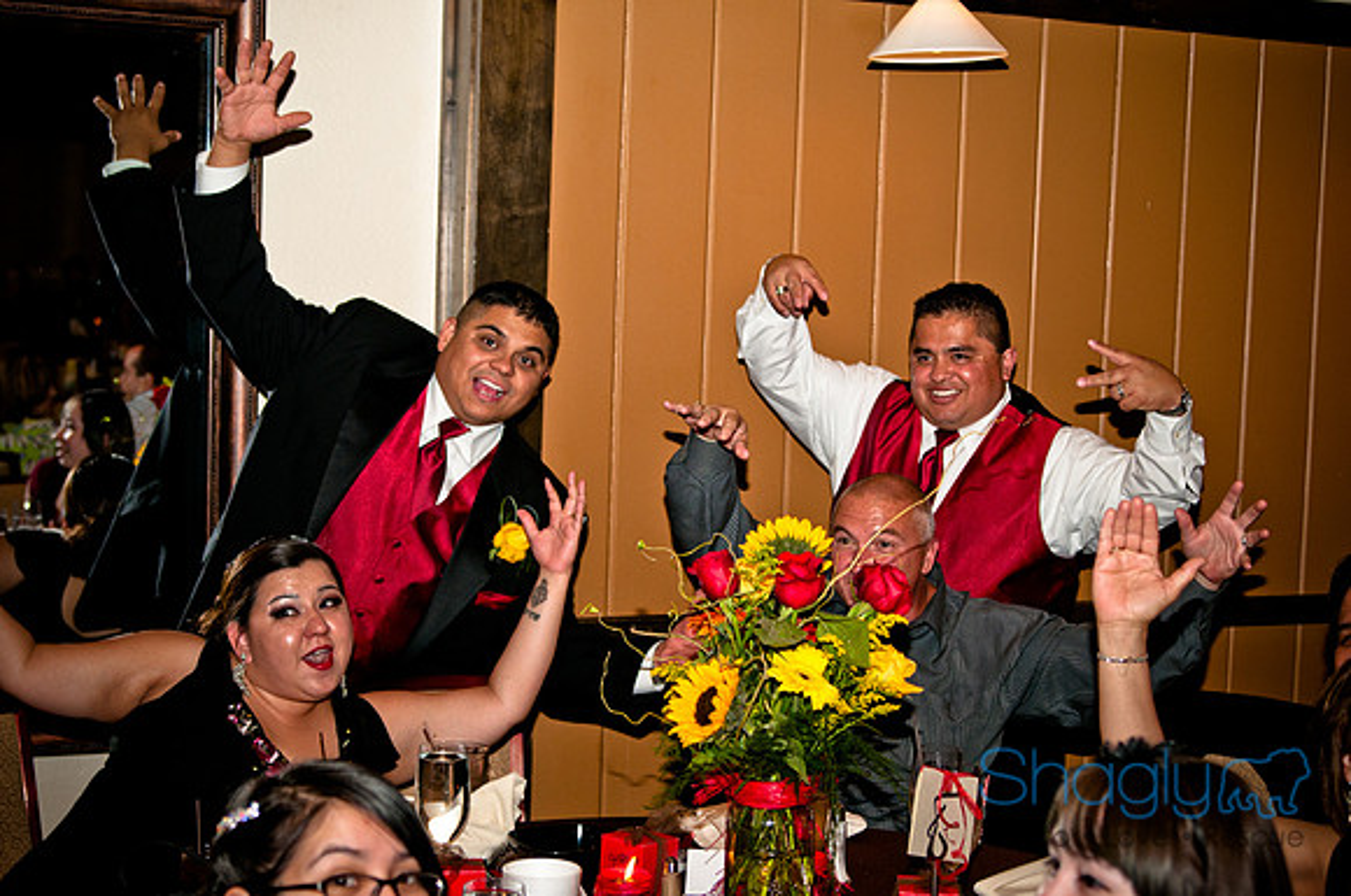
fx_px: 2361
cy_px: 448
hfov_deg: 31.9
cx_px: 676
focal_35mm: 63
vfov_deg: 21.5
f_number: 3.2
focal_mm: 42
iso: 400
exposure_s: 1/200
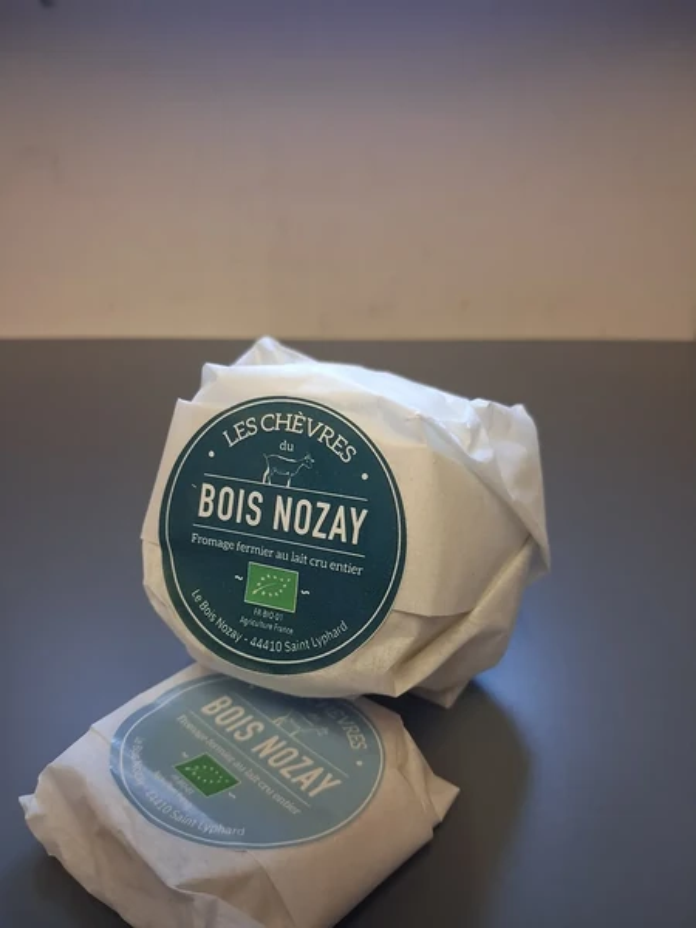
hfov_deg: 51.4
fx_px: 724
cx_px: 348
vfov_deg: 65.3
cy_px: 464
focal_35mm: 27
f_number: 1.8
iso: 500
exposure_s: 1/50
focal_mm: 4
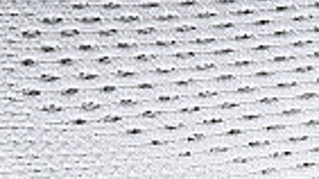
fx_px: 5096
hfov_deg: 3.5
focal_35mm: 603
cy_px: -34
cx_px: 880
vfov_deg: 2.0
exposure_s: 1/80
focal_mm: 50
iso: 160
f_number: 7.1
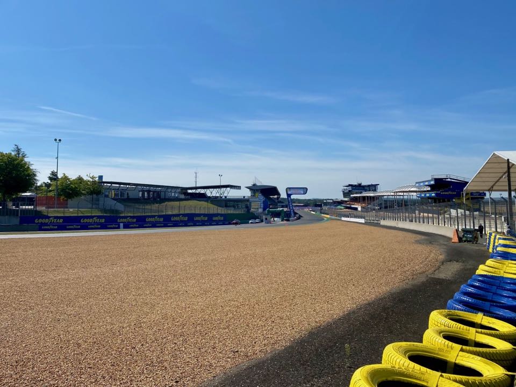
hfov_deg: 67.3
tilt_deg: +2.9
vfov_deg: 53.1
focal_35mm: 26
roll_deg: -0.9
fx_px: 388
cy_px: 194
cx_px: 258
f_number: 1.8
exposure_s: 1/5495
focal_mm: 4.25
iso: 32
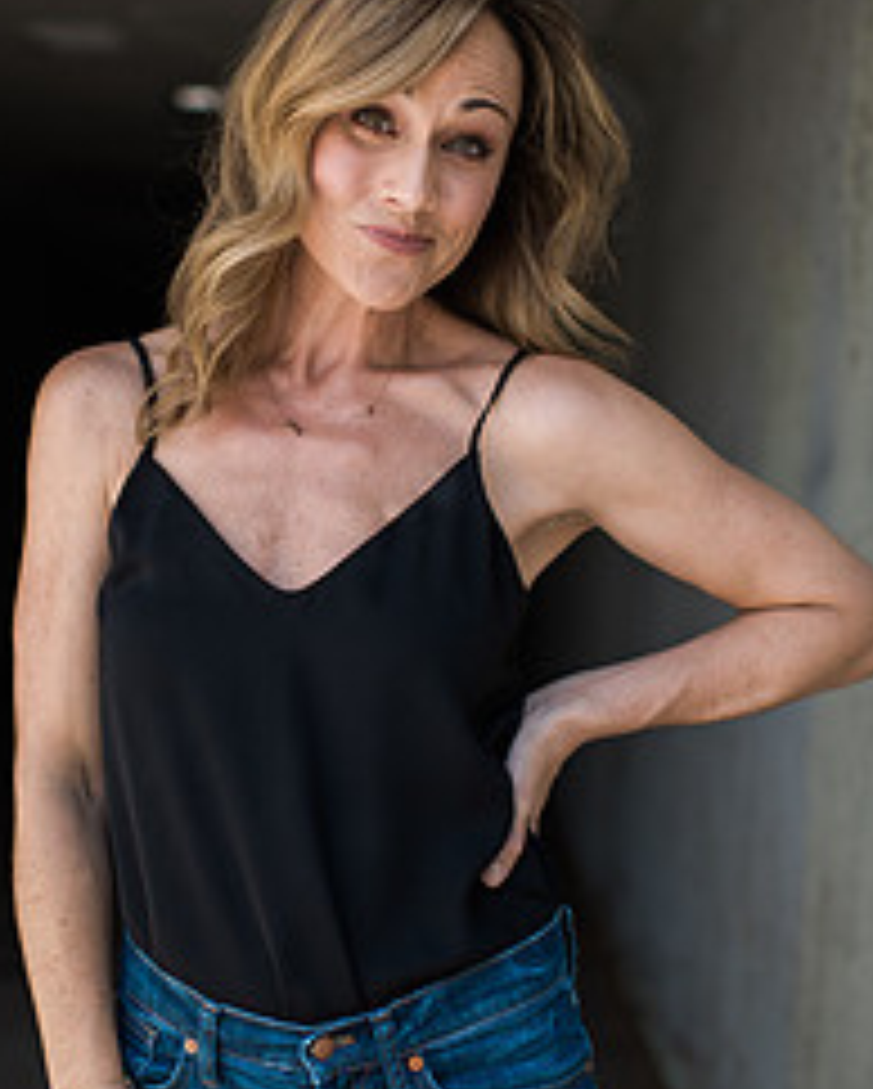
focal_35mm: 61
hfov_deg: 24.8
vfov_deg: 30.9
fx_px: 1968
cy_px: 549
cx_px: 252
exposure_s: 1/800
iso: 125
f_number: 1.8
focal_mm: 35
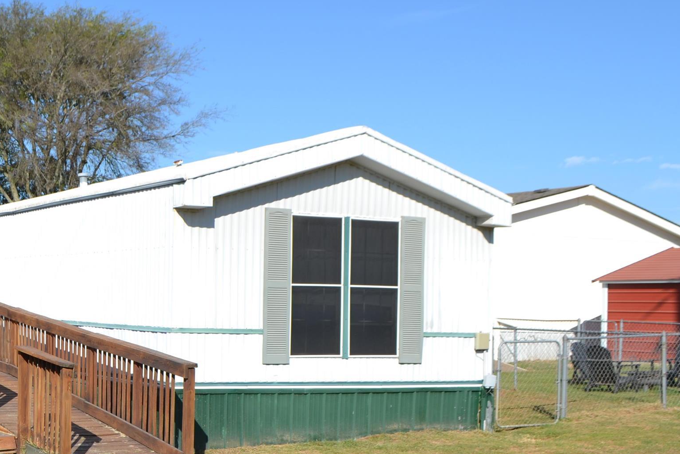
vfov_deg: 25.0
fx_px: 1020
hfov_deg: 34.3
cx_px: 39
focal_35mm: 54
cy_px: 282
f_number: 8
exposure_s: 1/250
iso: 100
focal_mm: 18
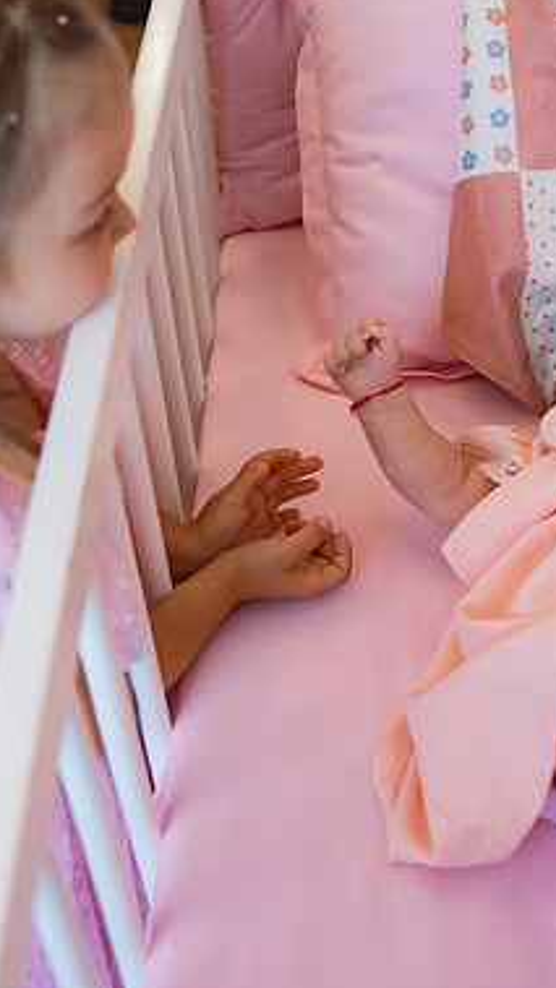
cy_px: 476
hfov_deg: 20.0
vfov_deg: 34.9
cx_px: 288
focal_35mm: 60
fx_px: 1574
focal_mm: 32
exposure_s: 1/250
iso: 800
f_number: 2.8
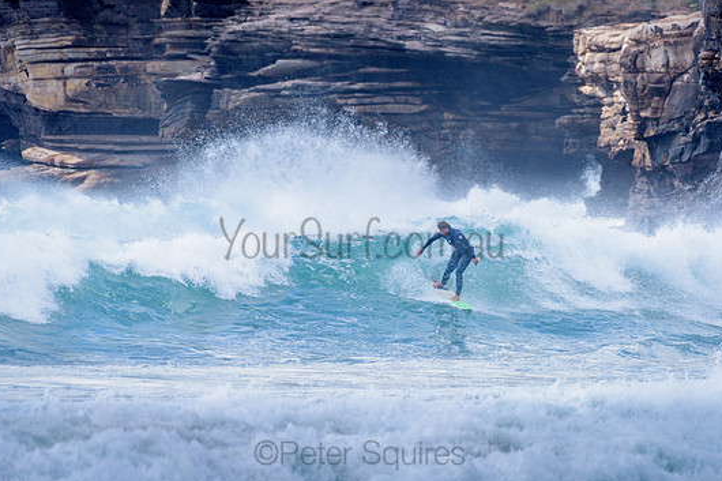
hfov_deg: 3.1
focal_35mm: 671
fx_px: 13452
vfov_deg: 2.0
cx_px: 449
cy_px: 273
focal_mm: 500
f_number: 5.6
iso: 280
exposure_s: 1/2000
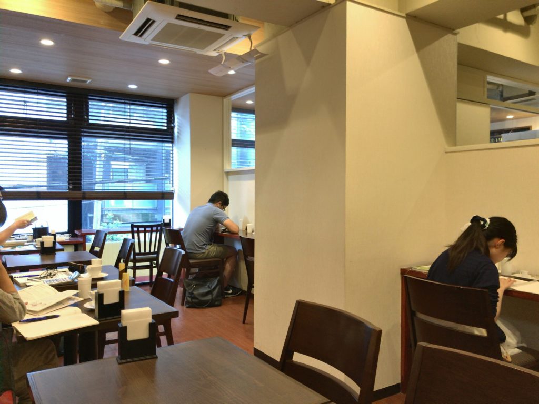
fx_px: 436
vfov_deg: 49.7
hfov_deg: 63.4
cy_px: 202
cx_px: 270
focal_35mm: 28
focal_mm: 3.99
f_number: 1.8
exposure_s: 1/30
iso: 125
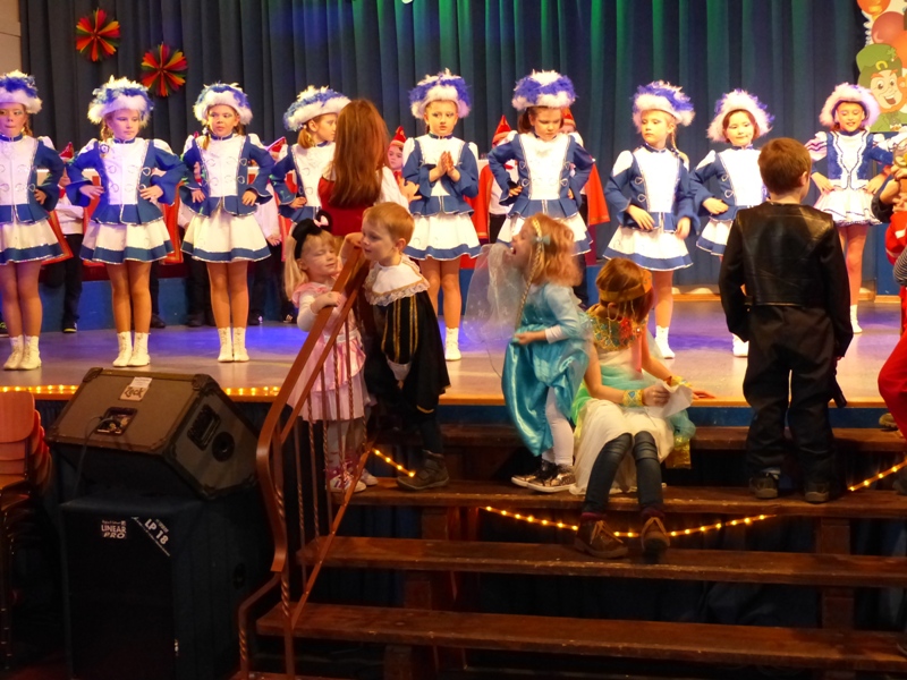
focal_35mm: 50
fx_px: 1310
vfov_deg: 29.1
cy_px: 340
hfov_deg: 38.2
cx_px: 454
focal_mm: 9.1
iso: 800
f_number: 2.8
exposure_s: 1/40
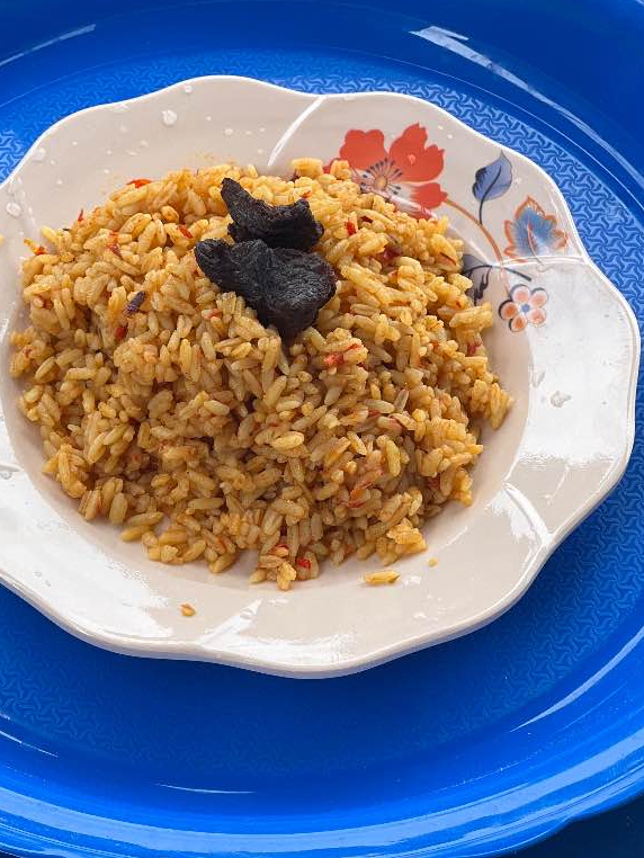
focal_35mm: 101
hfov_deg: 14.6
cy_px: 512
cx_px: 248
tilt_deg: -55.8
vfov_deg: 19.4
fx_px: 2504
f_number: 2.8
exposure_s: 1/121
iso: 40
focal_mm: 9
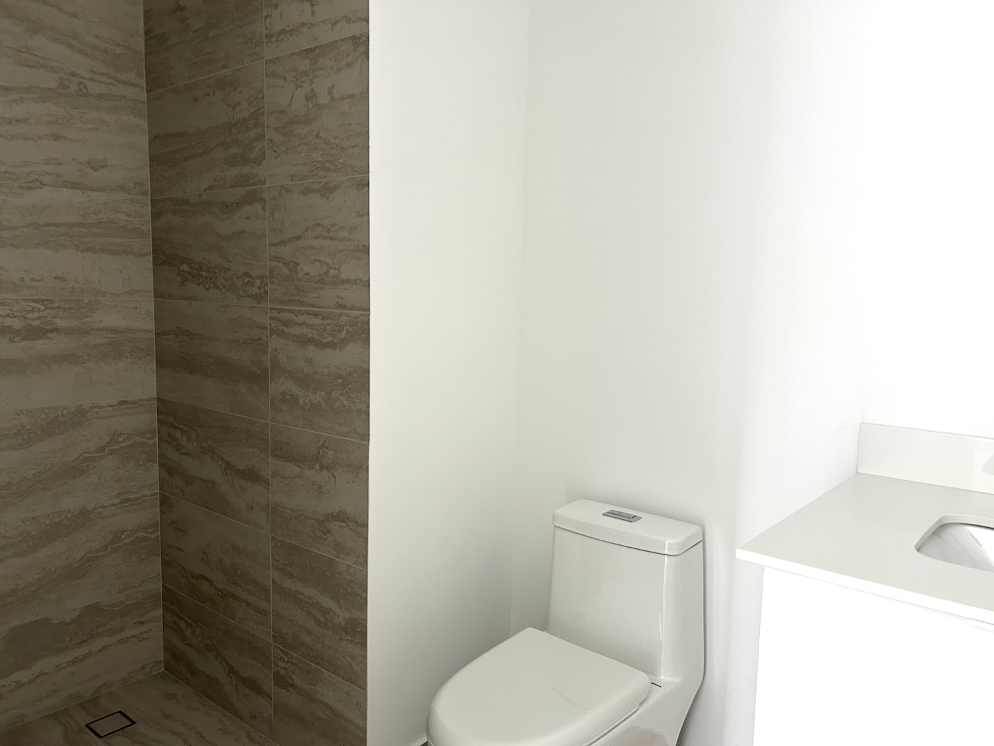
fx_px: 747
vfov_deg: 53.1
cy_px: 373
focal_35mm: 26
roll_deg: -0.8
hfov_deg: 67.3
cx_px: 497
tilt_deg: -6.4
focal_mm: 5.7
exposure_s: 1/60
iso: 160
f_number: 1.5
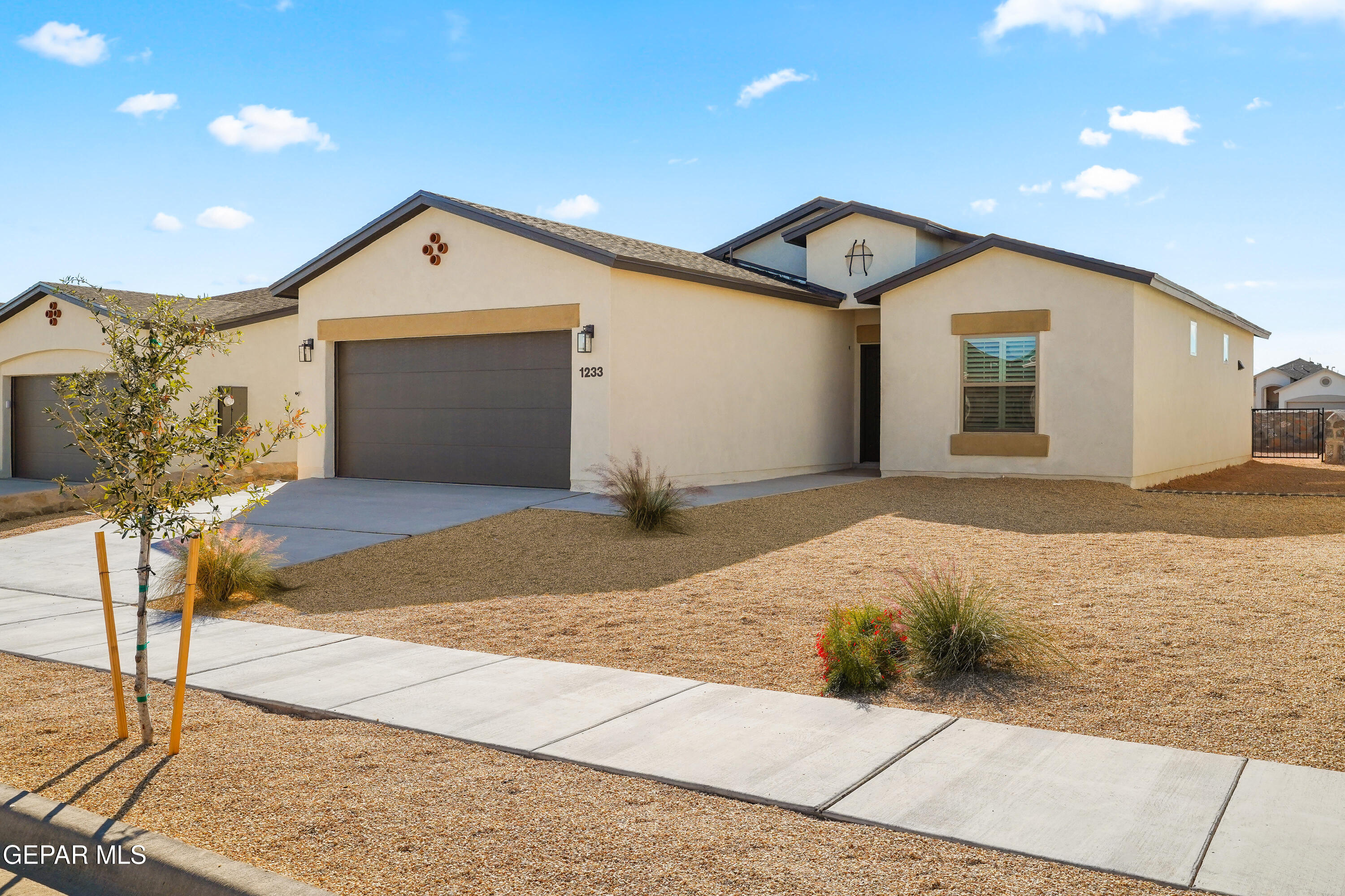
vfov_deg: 45.0
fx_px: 1083
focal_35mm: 29
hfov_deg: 63.7
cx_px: 672
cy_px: 448
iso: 640
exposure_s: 1/320
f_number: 11
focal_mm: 29
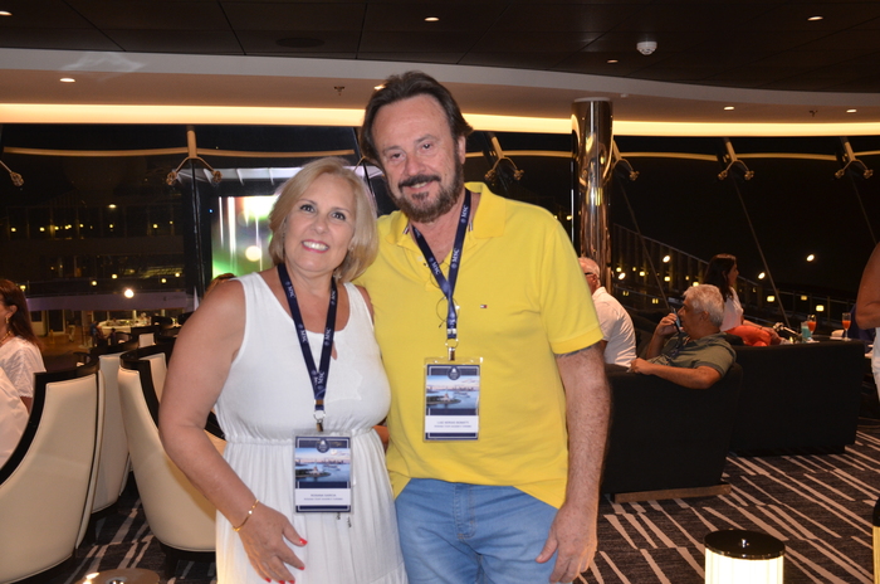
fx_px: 952
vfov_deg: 34.1
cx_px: 440
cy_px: 292
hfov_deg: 49.6
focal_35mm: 39
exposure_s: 1/60
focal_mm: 26
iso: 800
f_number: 3.8
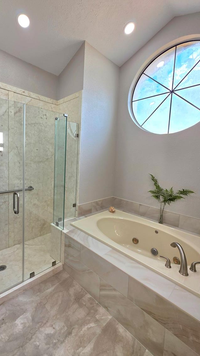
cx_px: 78
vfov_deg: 102.9
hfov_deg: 69.7
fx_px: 141
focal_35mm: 15
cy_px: 169
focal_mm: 2.2
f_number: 1.9
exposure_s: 1/120
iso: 25
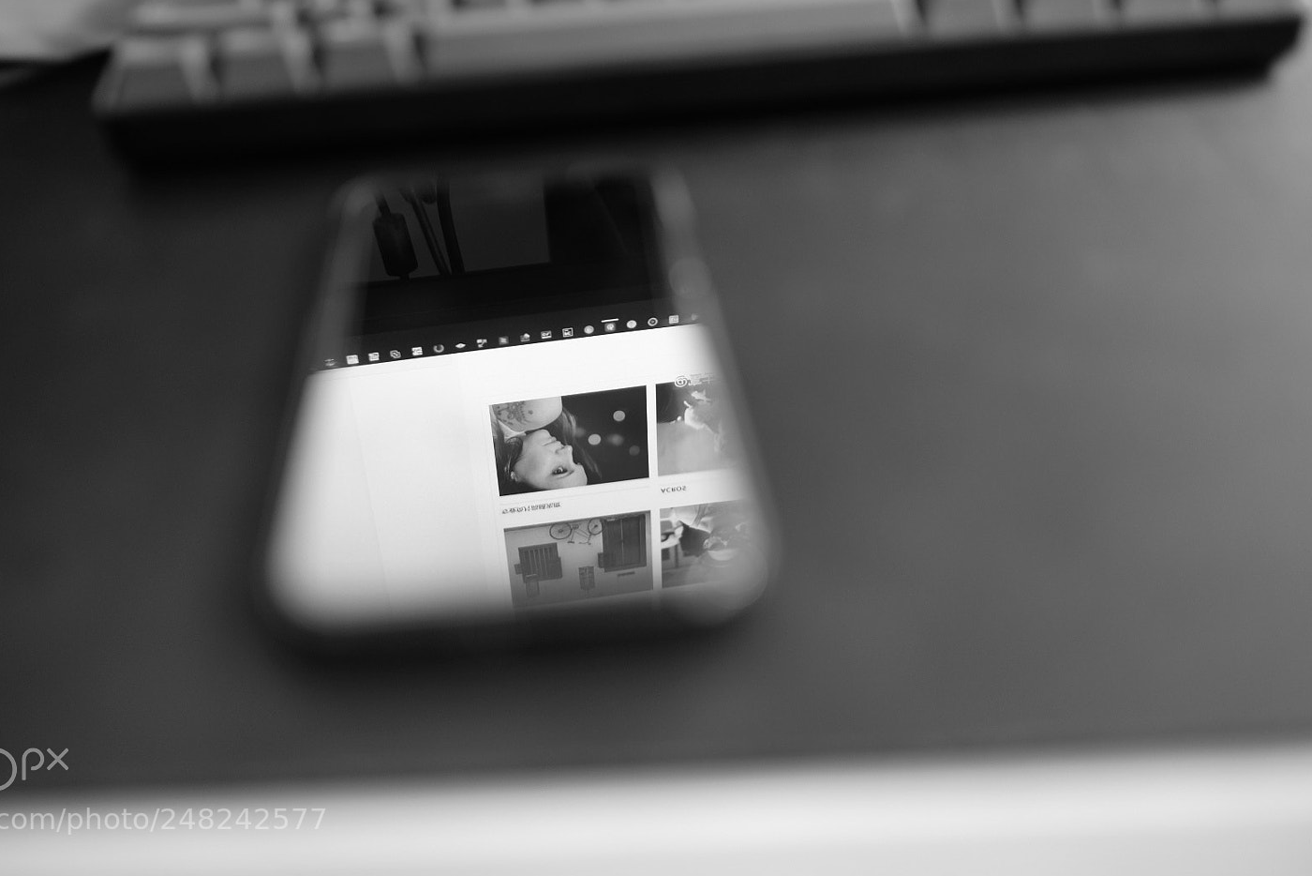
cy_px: 393
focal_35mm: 40
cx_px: 586
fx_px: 1458
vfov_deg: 33.4
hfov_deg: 48.4
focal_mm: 23
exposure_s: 1/17
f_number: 1.4
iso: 200
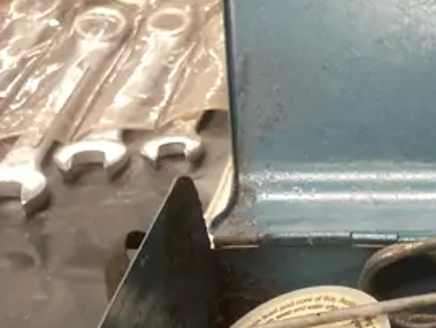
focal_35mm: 106
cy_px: 223
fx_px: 1336
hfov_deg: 16.7
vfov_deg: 14.0
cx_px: 672
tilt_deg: -34.8
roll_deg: -0.2
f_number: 1.8
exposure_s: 1/50
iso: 200
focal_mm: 3.99
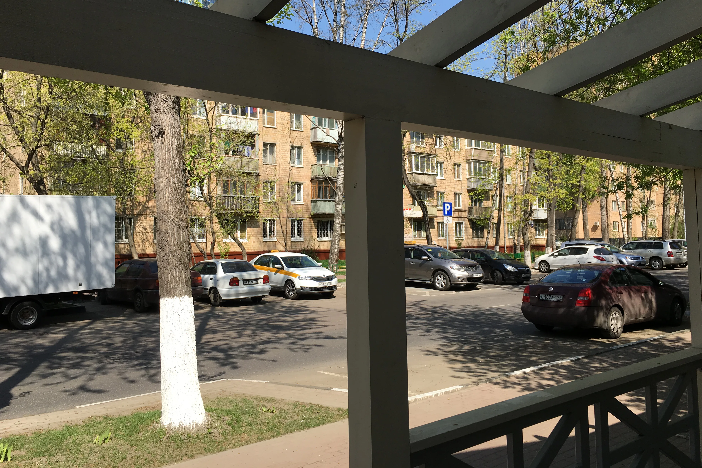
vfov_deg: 42.2
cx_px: 342
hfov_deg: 60.3
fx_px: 604
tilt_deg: +4.9
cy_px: 199
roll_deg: +0.5
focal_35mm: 31
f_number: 2.2
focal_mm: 4.15
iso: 25
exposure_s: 1/1148
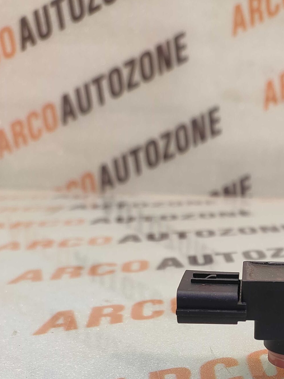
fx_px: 362
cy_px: 342
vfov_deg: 49.3
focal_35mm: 33
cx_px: 275
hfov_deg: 38.7
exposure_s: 1/33
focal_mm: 4.74
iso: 222
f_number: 1.79
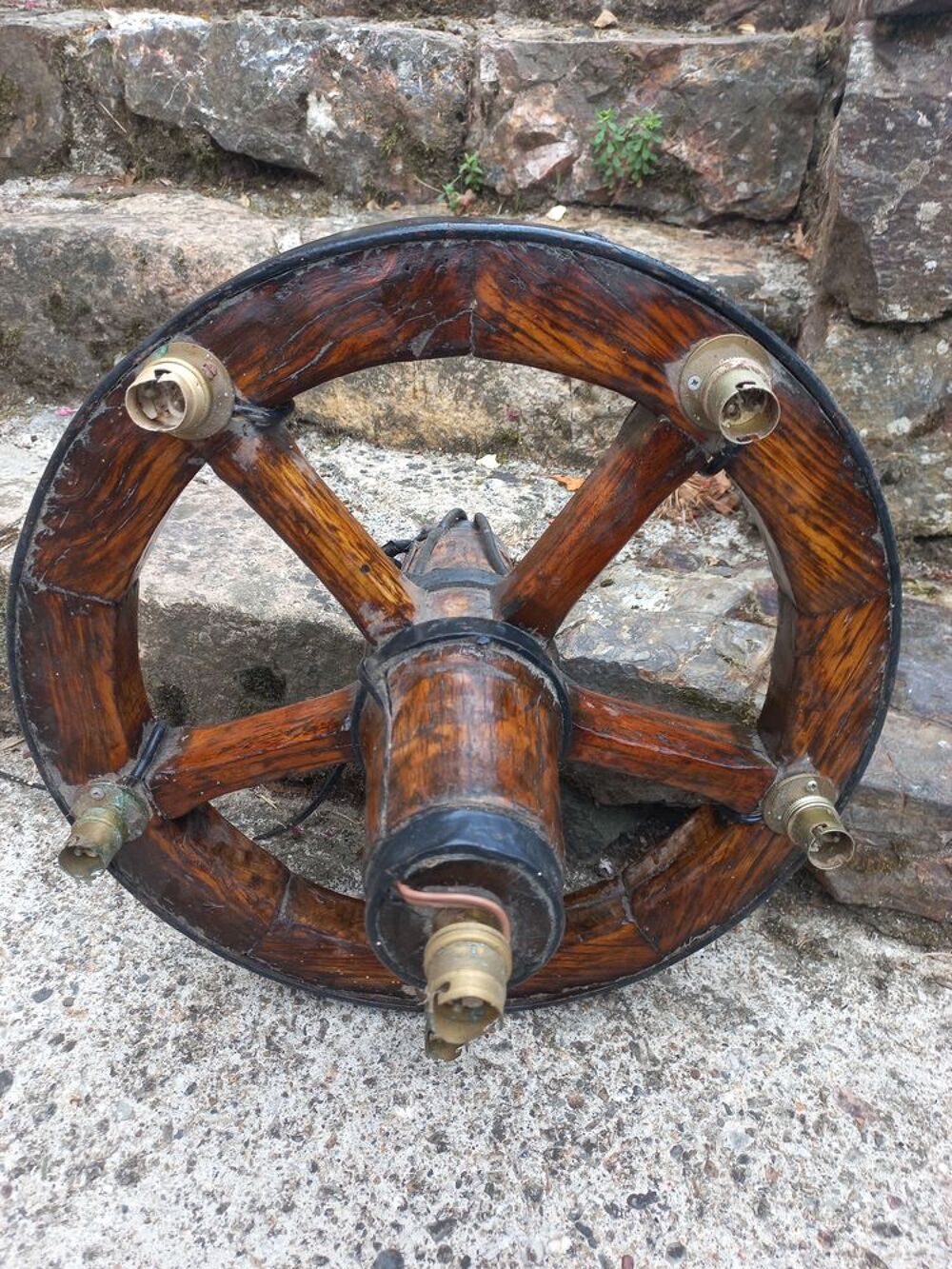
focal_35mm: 25
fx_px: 917
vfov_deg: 69.4
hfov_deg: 54.9
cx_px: 476
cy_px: 634
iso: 40
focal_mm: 4.6
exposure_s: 1/50
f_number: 1.8
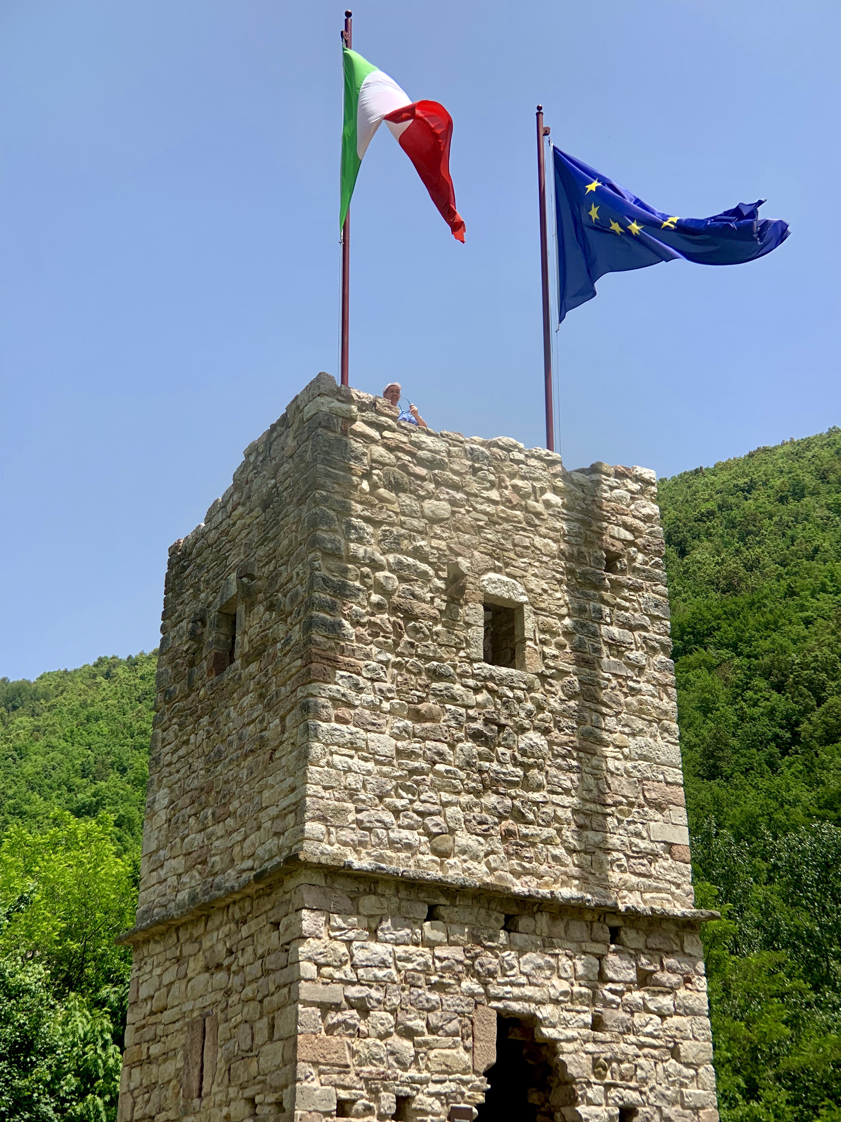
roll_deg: +0.2
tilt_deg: +25.4
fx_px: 842
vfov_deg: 67.3
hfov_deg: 53.1
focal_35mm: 26
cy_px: 561
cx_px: 420
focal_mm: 4.25
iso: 25
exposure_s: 1/1779
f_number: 1.8
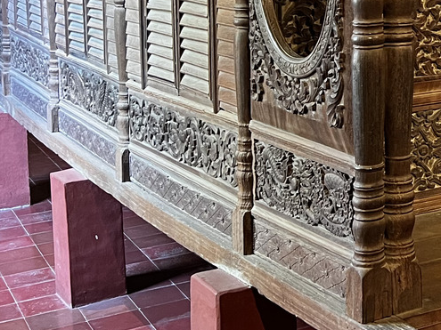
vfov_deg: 17.0
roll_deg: +0.8
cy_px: -34
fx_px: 1070
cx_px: 519
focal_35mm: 84
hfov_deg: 21.7
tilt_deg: -3.3
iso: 320
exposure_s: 1/60
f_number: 1.5
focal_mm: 5.7
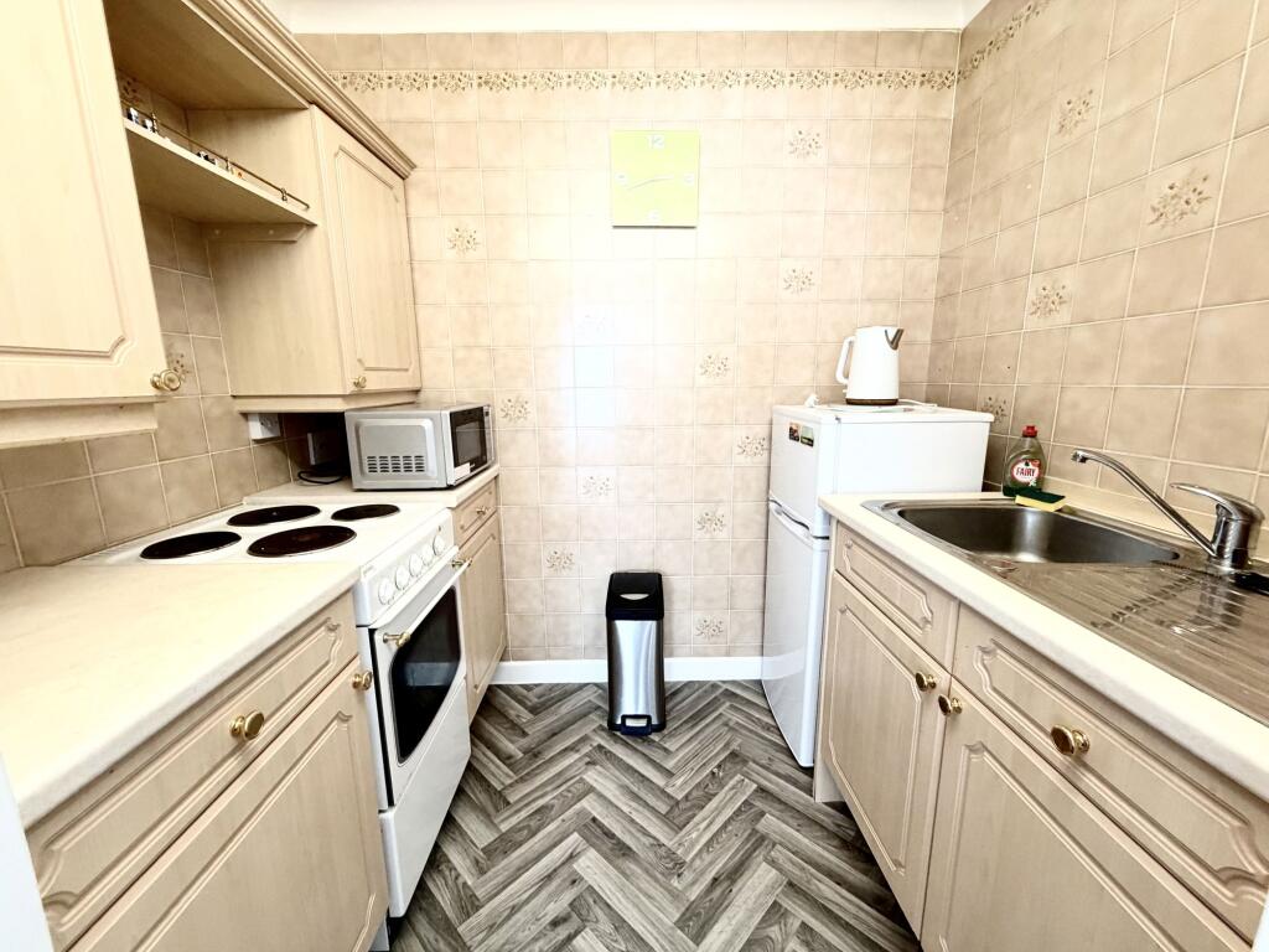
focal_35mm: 14
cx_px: 634
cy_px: 476
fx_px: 513
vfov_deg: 85.7
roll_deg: +0.9
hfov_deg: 102.1
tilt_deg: -11.3
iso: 320
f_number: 2.2
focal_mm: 2.22
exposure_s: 1/100
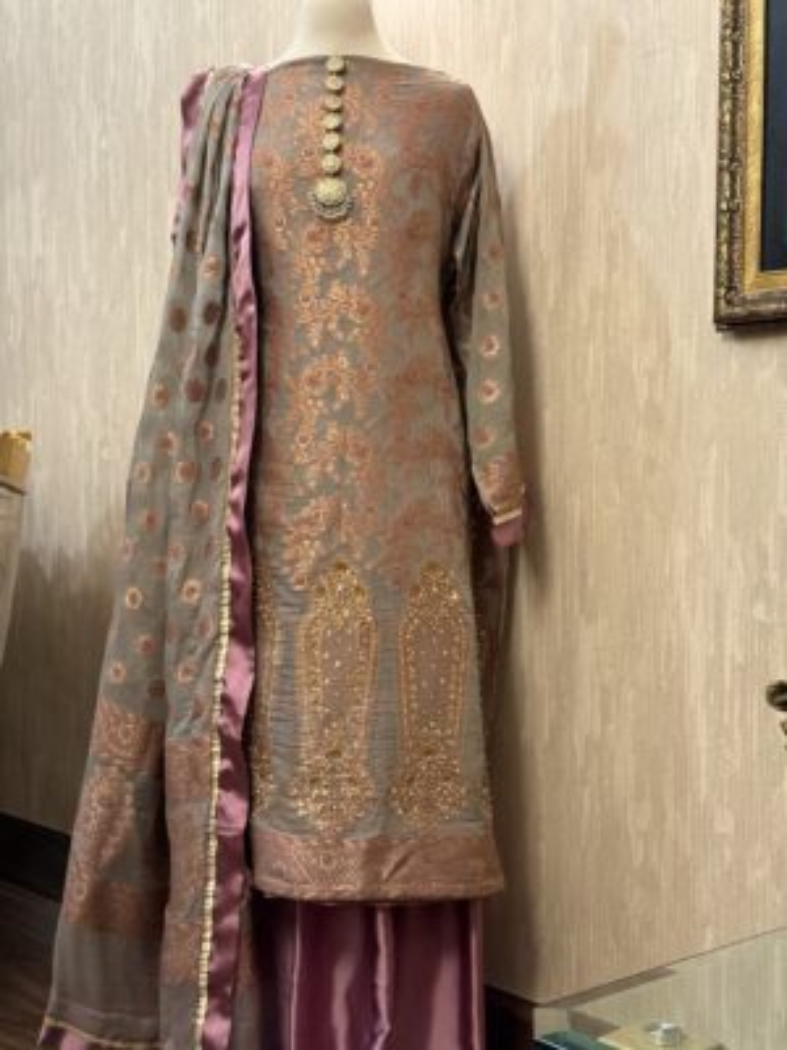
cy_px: 525
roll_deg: -0.5
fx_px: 1455
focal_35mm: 48
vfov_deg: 39.7
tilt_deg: -1.9
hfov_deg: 30.3
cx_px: 394
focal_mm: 6.76
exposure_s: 1/33
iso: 200
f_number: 1.78
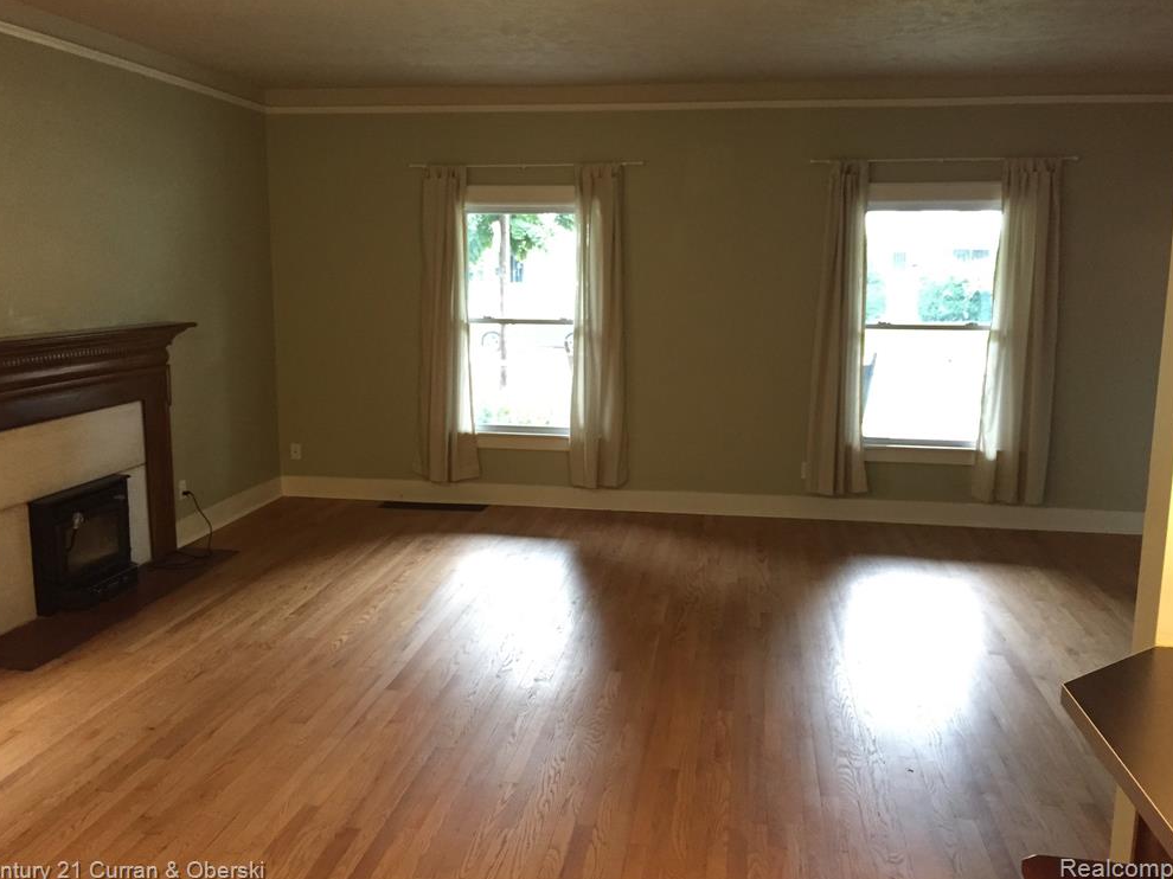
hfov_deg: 60.0
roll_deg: -0.4
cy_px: 432
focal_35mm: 30
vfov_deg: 46.8
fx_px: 1016
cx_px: 573
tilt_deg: -9.9
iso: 250
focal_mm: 4.15
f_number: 2.2
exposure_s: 1/30
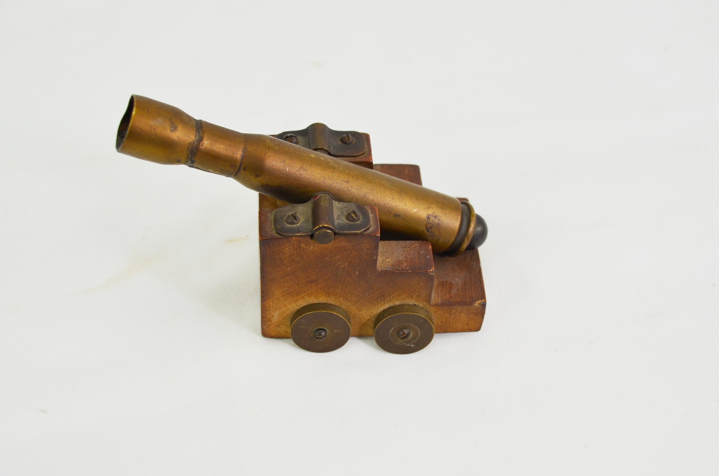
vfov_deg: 23.7
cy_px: 238
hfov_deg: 35.1
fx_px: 1136
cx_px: 360
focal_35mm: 57
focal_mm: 38
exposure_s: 1/125
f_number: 5.6
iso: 320
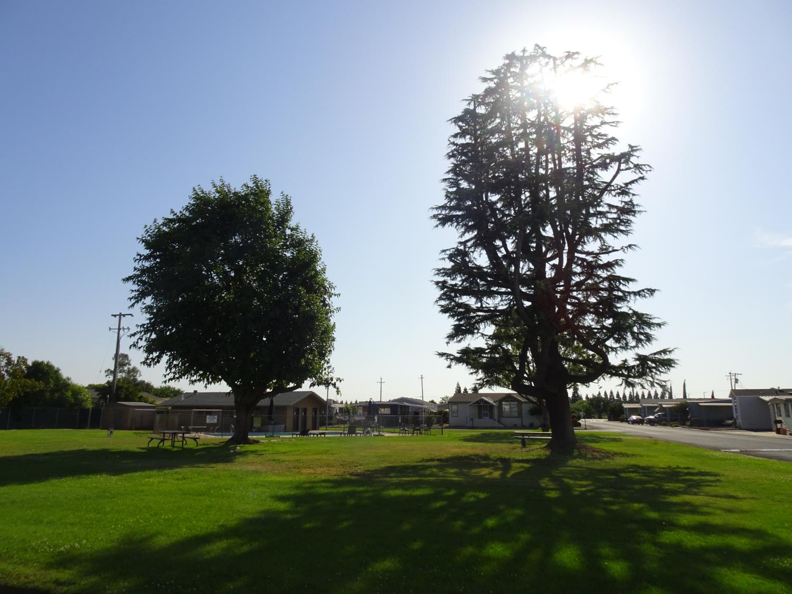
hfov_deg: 71.6
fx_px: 549
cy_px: 297
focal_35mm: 24
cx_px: 396
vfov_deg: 56.8
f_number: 3.5
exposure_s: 1/1600
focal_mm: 4.1
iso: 80
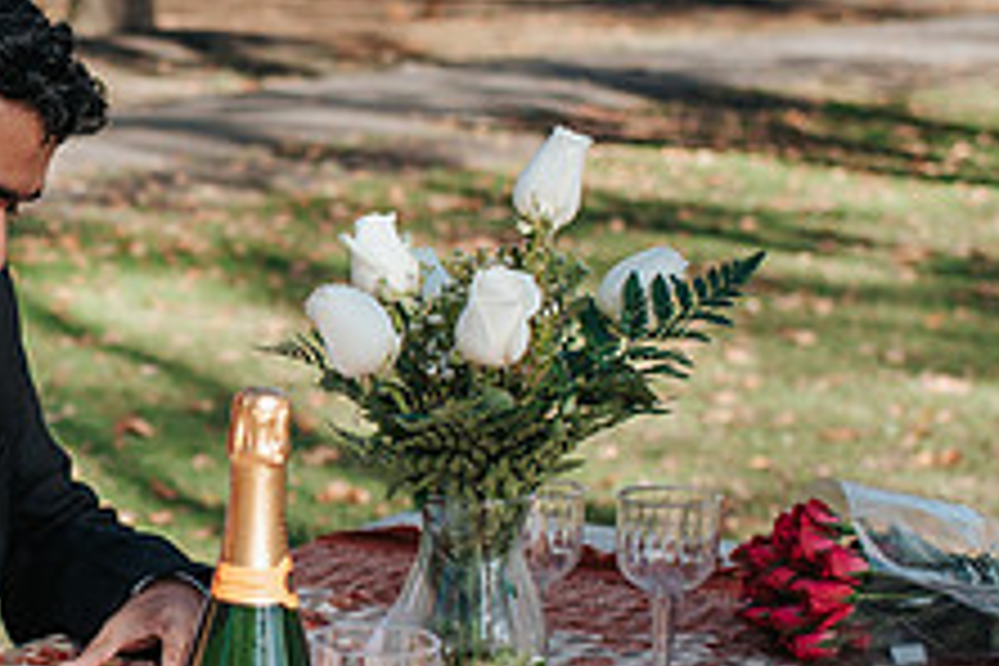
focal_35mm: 126
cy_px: 379
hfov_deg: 15.8
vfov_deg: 10.9
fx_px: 3496
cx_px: -108
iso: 100
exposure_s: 1/640
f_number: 3.2
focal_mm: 35
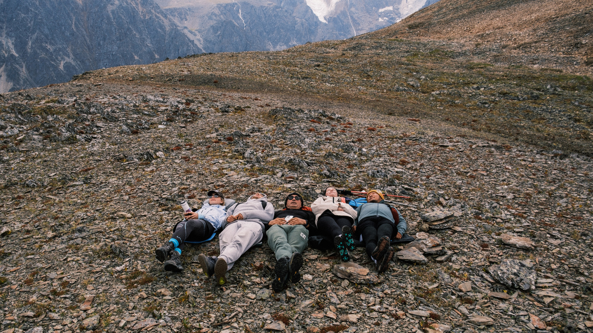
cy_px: 207
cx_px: 281
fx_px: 467
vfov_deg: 39.0
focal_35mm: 30
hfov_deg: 64.8
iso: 160
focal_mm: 18
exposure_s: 1/160
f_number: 9
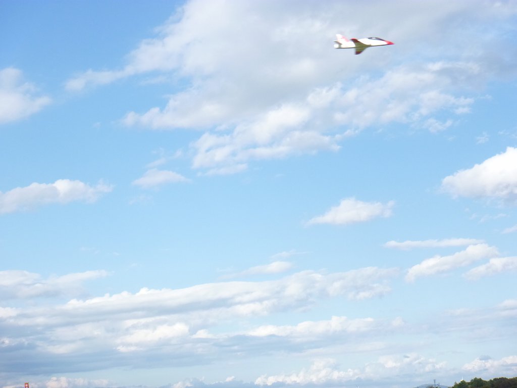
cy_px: 194
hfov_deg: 29.4
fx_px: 986
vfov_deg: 22.3
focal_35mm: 66
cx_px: 258
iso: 200
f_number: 6.3
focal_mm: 11.8
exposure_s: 1/400
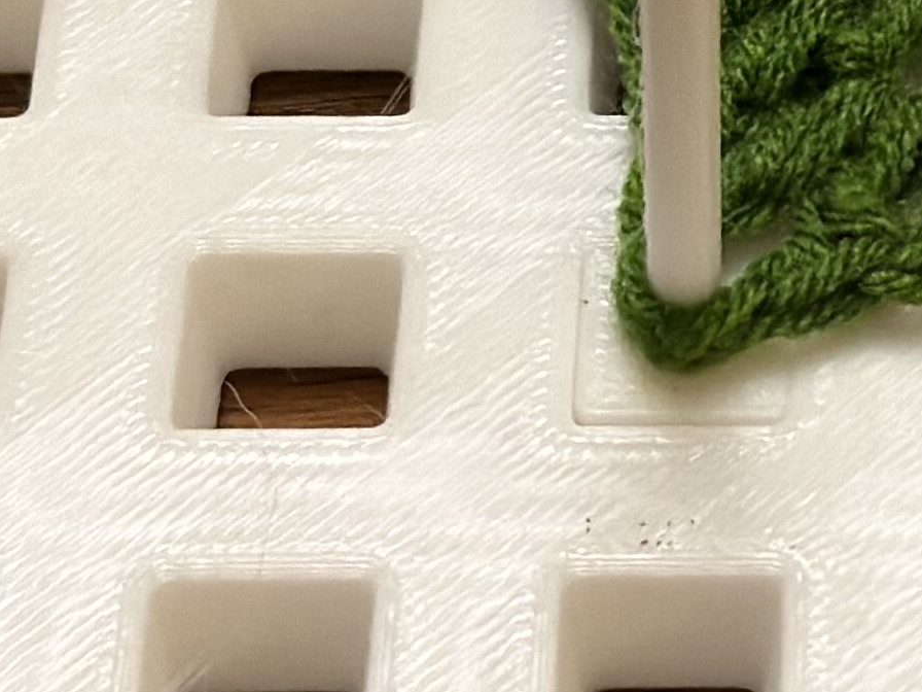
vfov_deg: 6.8
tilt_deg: -47.3
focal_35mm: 216
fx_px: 5753
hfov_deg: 9.0
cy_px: -306
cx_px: 1234
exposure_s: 1/50
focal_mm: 6.86
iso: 320
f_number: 1.78
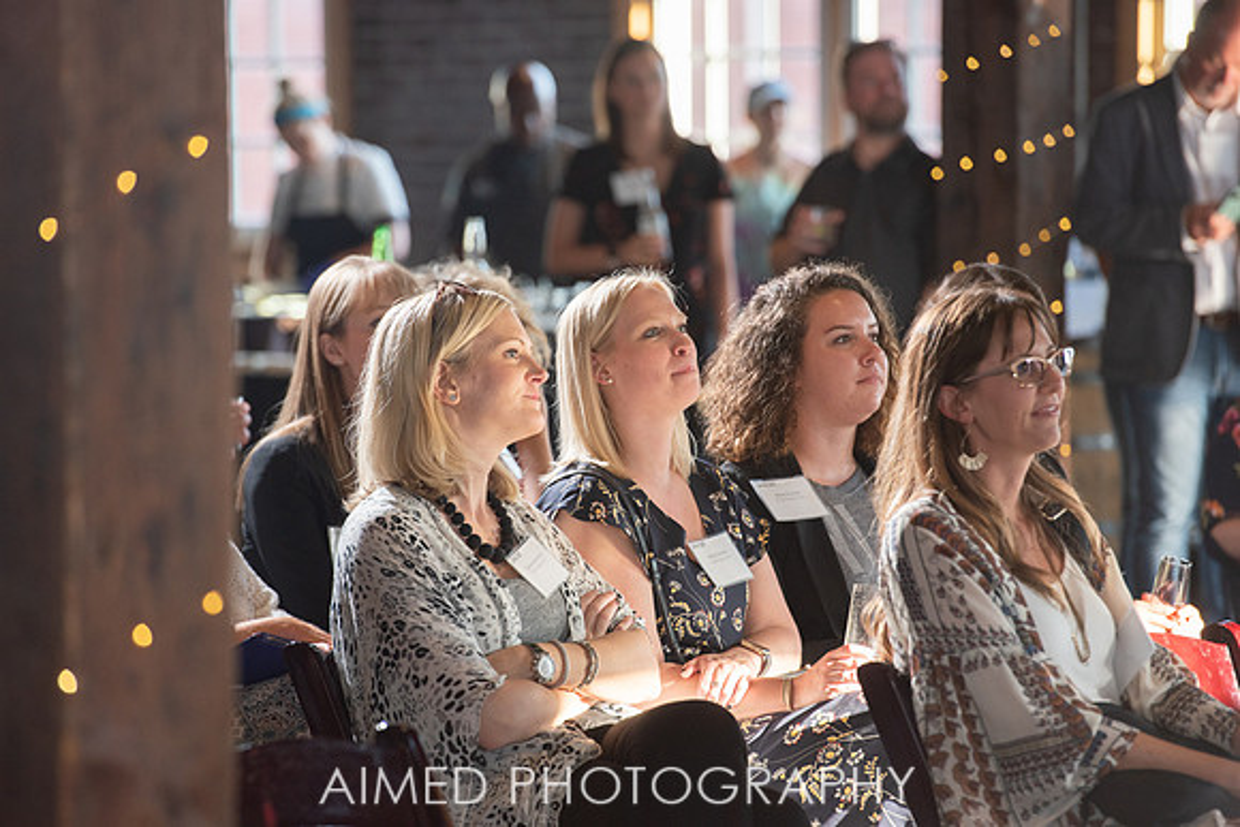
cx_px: 620
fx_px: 6890
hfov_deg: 10.3
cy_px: 414
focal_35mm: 200
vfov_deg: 6.9
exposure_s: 1/200
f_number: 5
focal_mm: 200
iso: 640
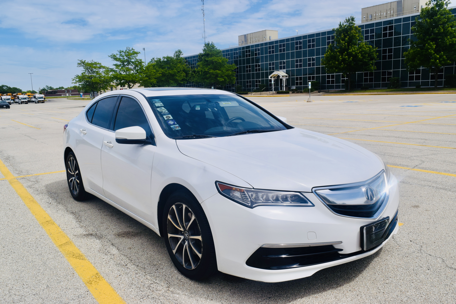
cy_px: 152
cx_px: 228
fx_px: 380
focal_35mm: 30
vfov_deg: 43.6
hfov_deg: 61.9
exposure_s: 1/500
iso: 200
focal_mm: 20
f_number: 11
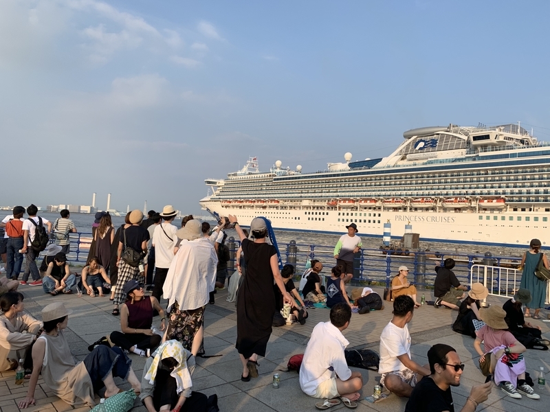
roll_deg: -3.2
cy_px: 206
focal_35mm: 26
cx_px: 275
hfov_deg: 67.3
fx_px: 413
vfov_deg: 53.1
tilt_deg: +3.2
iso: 25
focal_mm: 4.25
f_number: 1.8
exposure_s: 1/1043
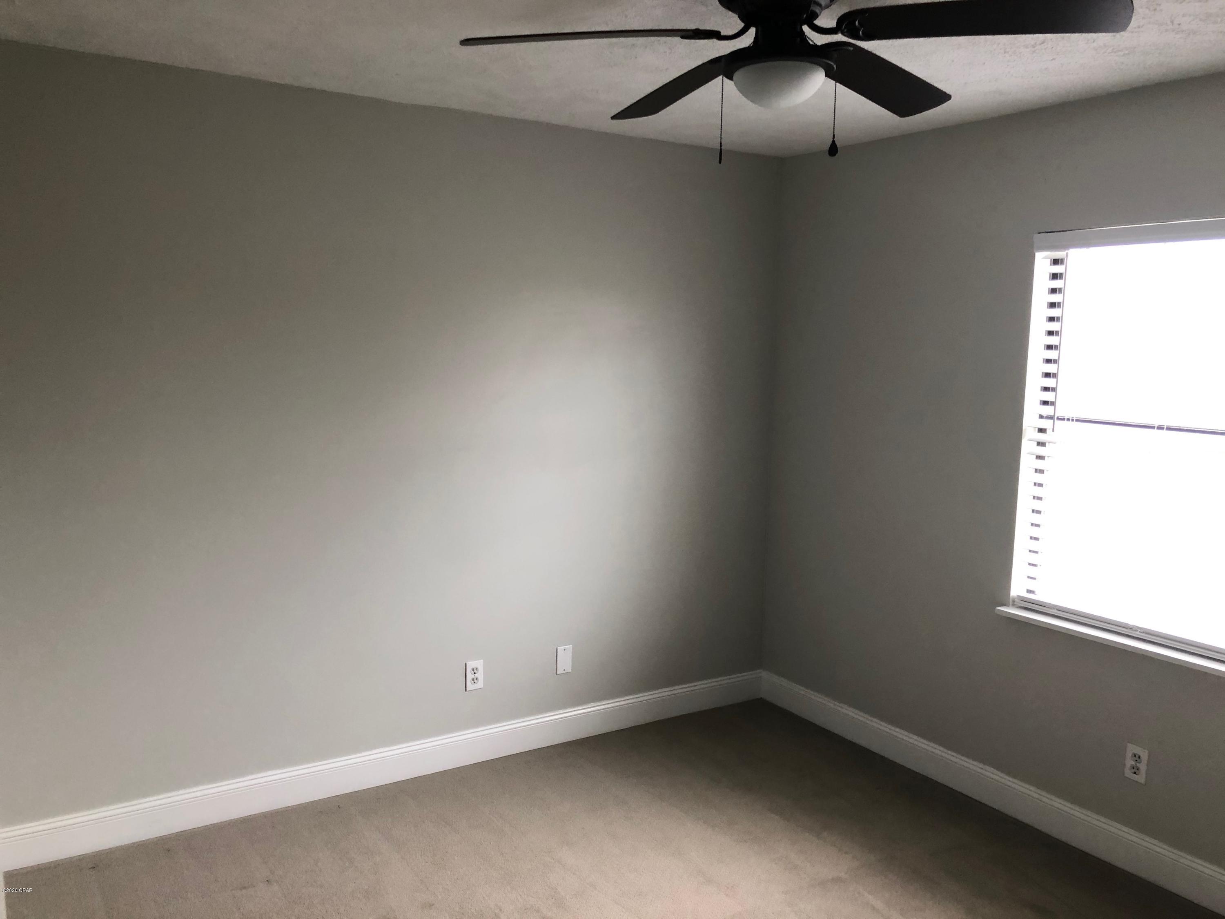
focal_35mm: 28
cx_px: 612
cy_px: 460
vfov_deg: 49.7
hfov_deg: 63.4
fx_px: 991
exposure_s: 1/30
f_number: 1.8
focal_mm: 4
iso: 40
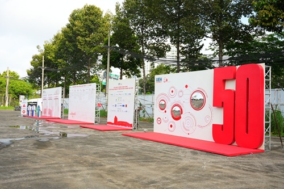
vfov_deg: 38.8
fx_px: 269
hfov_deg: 55.7
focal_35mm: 34
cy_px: 94
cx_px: 142
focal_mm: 34.1
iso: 100
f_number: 7.1
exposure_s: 1/100
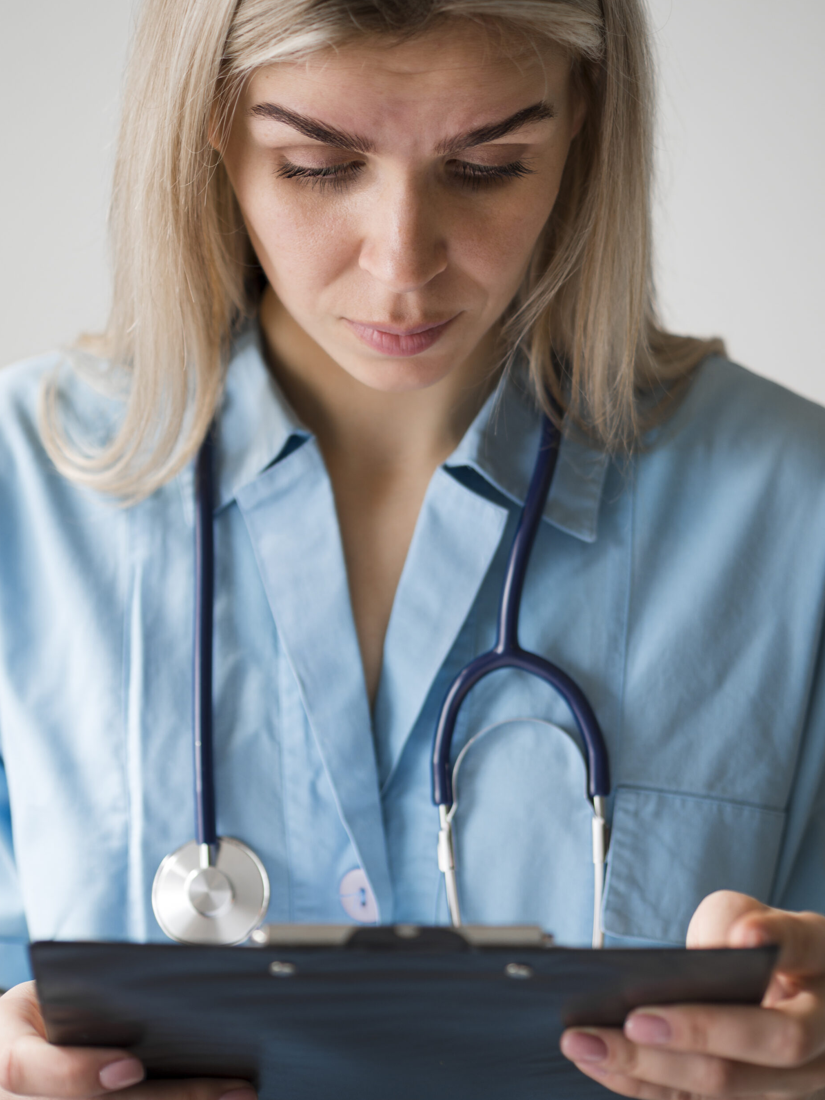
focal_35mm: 93
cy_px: 537
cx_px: 413
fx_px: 2955
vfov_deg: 21.1
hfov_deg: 15.9
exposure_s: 1/60
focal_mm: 45
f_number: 1.8
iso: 100
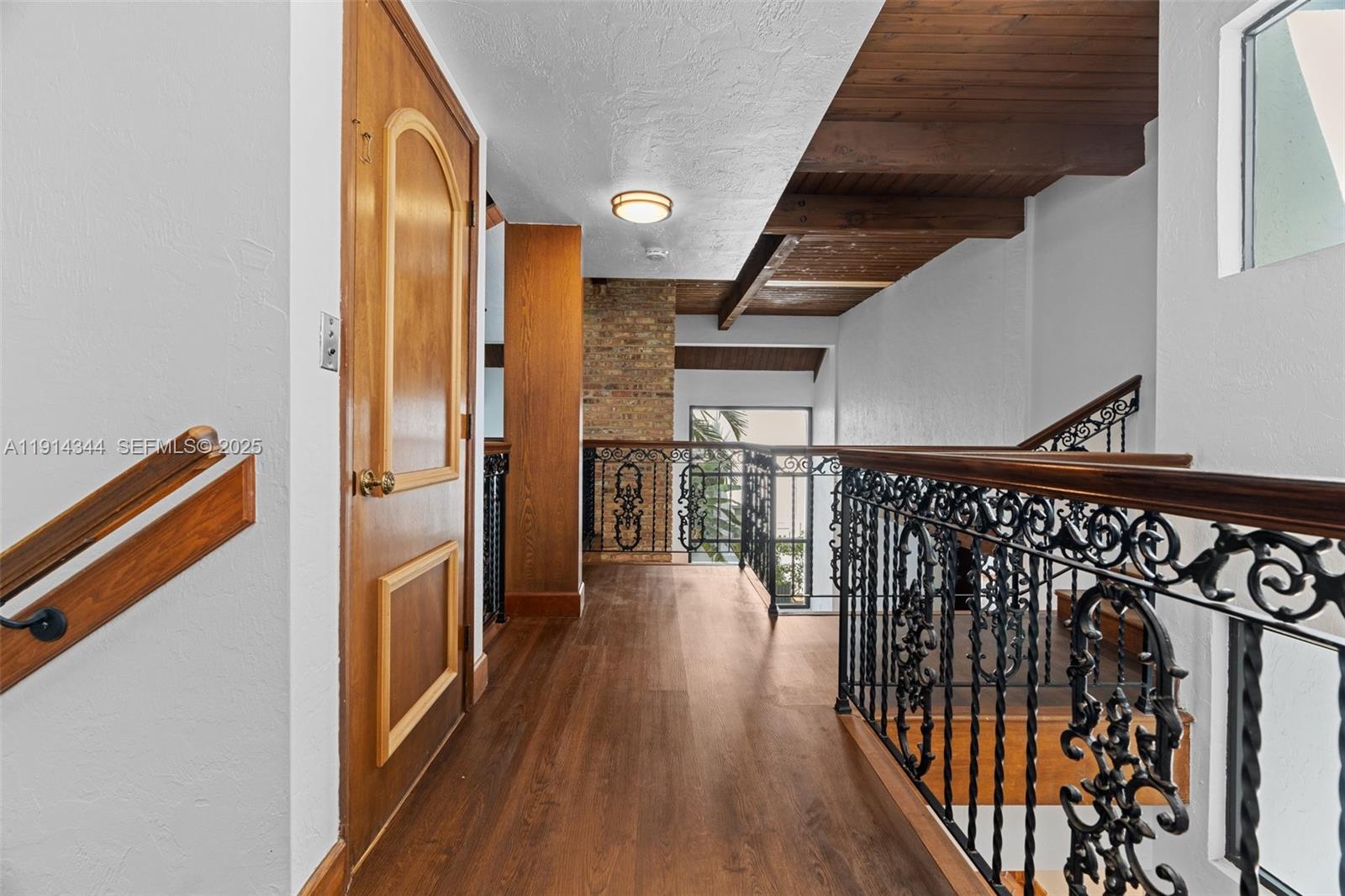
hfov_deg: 96.7
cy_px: 448
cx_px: 672
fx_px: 598
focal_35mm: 16
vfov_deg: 73.7
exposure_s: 1/1.67
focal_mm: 16
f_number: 8
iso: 320
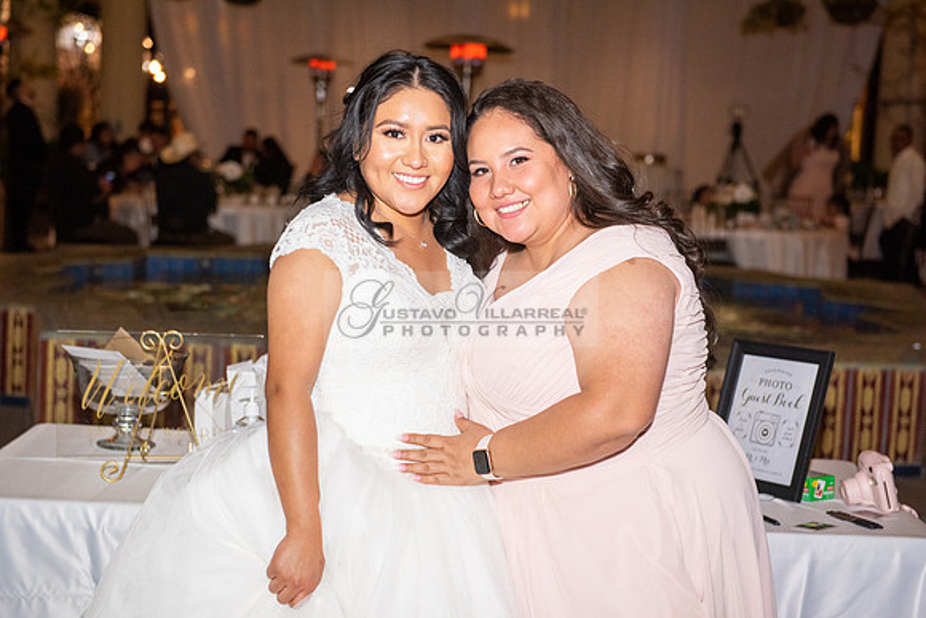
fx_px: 1595
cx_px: 463
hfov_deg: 32.4
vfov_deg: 21.9
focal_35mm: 62
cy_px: 309
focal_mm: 62
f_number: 4
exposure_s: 1/160
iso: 1600
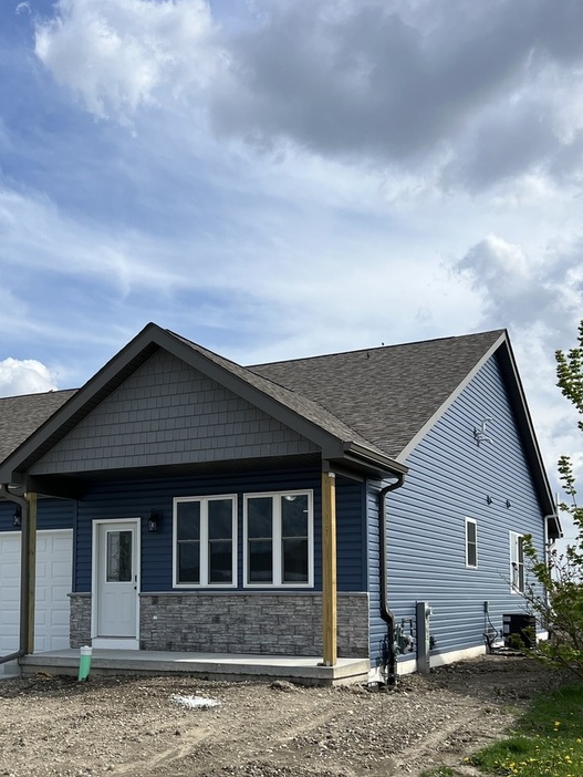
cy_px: 529
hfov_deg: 35.8
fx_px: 898
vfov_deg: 45.9
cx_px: 227
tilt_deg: +4.0
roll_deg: -0.7
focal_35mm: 40
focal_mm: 5.7
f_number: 1.5
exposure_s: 1/4630
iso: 50
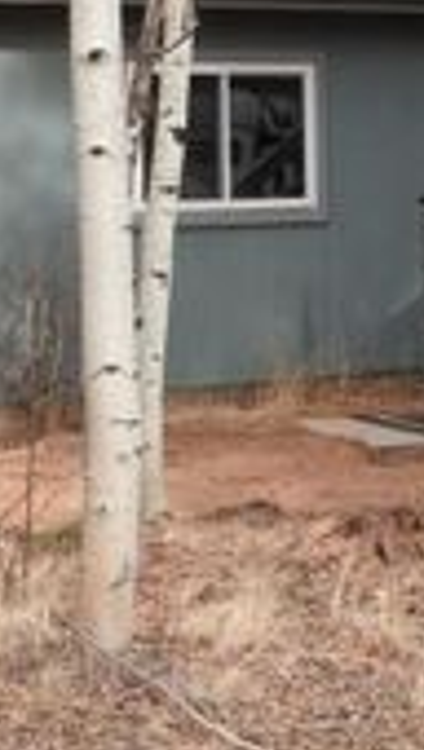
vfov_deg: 21.8
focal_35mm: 96
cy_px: 104
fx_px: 1913
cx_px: 424
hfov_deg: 12.5
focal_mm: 5.4
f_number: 8
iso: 100
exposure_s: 1/125
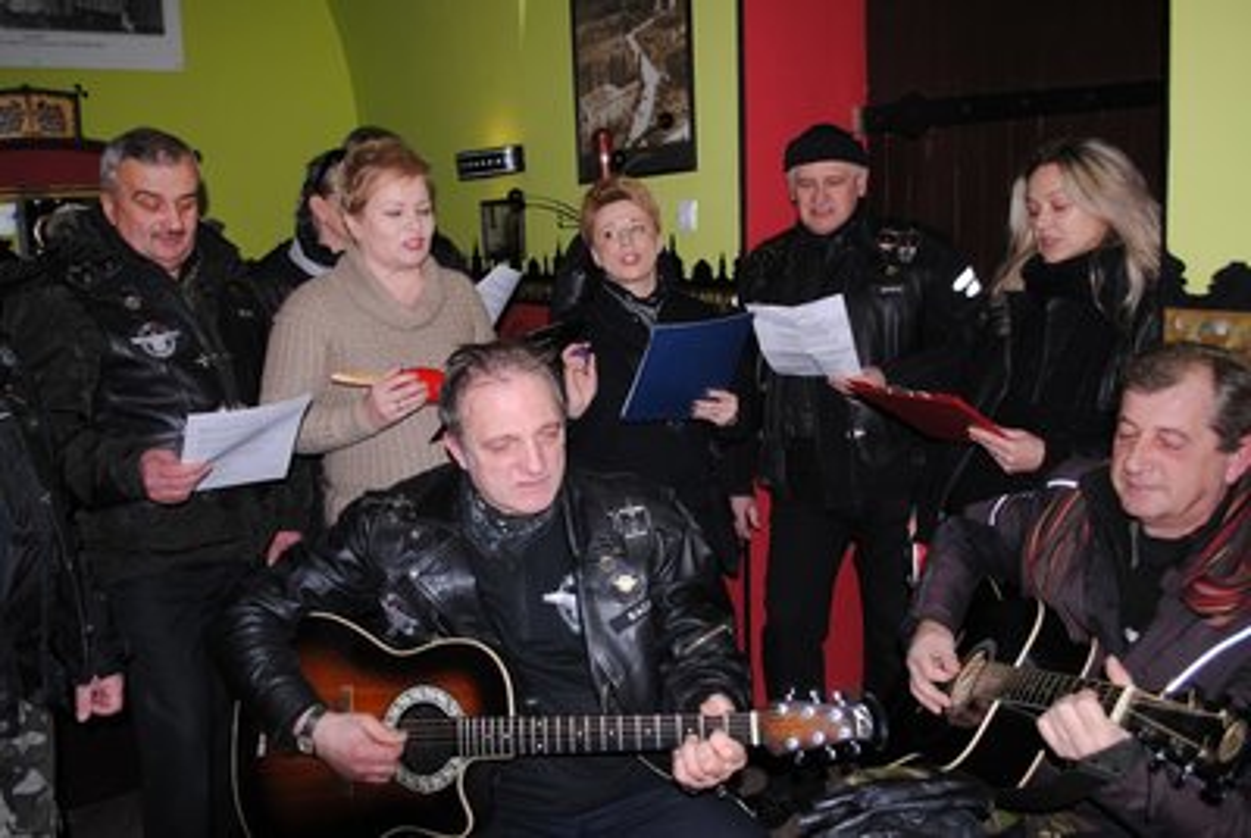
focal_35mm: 30
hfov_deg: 61.9
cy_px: 419
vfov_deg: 43.7
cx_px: 626
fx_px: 1044
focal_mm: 20
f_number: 3.8
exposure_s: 1/60
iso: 100
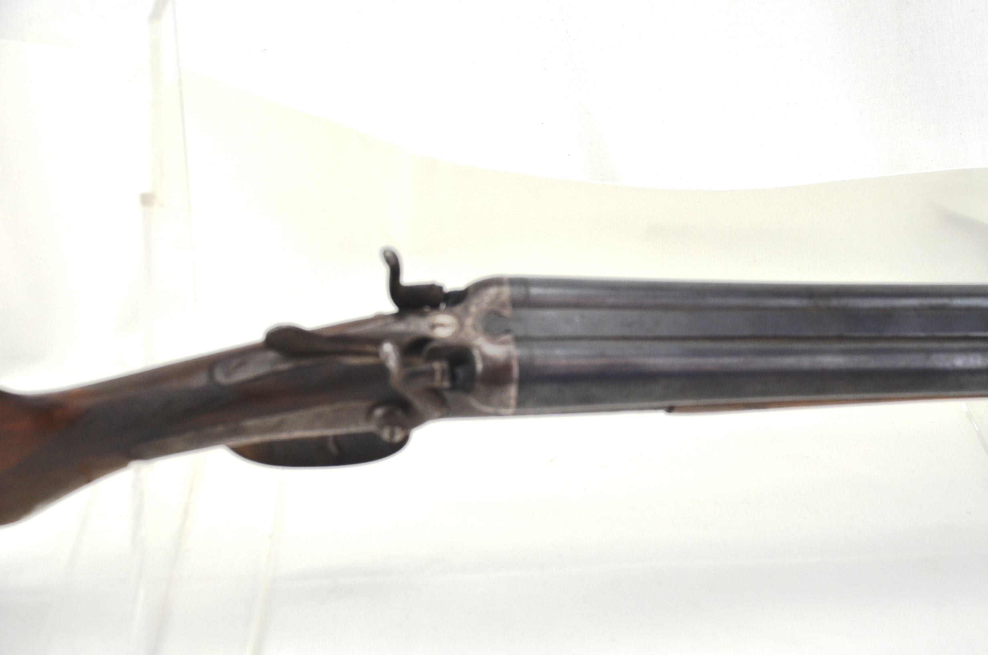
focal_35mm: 93
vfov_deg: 14.6
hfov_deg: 22.0
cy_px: 328
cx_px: 494
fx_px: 2547
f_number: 5
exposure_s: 1/250
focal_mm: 62
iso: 720
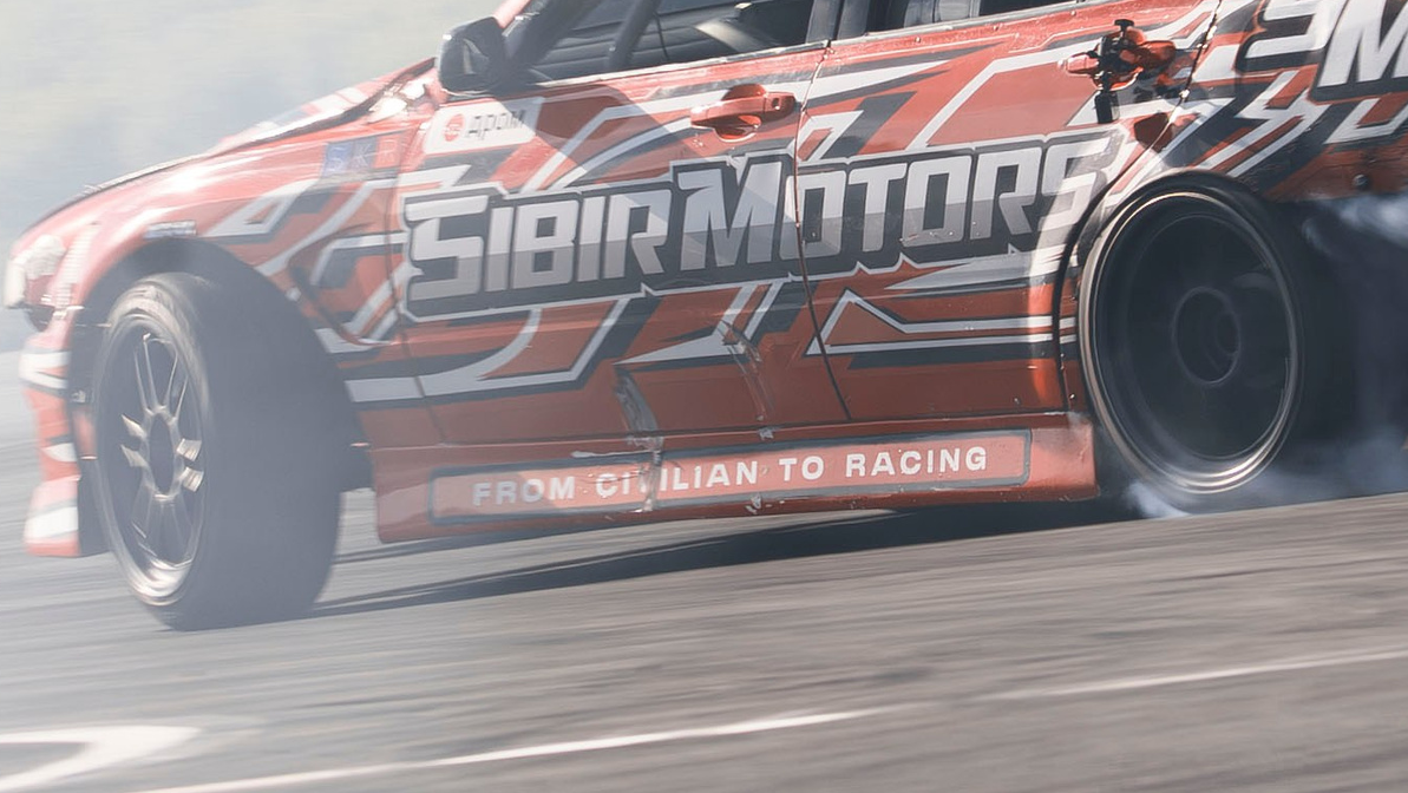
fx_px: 22184
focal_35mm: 594
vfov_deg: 2.0
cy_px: 130
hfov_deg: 3.6
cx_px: 898
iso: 100
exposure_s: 1/125
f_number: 10
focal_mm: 130
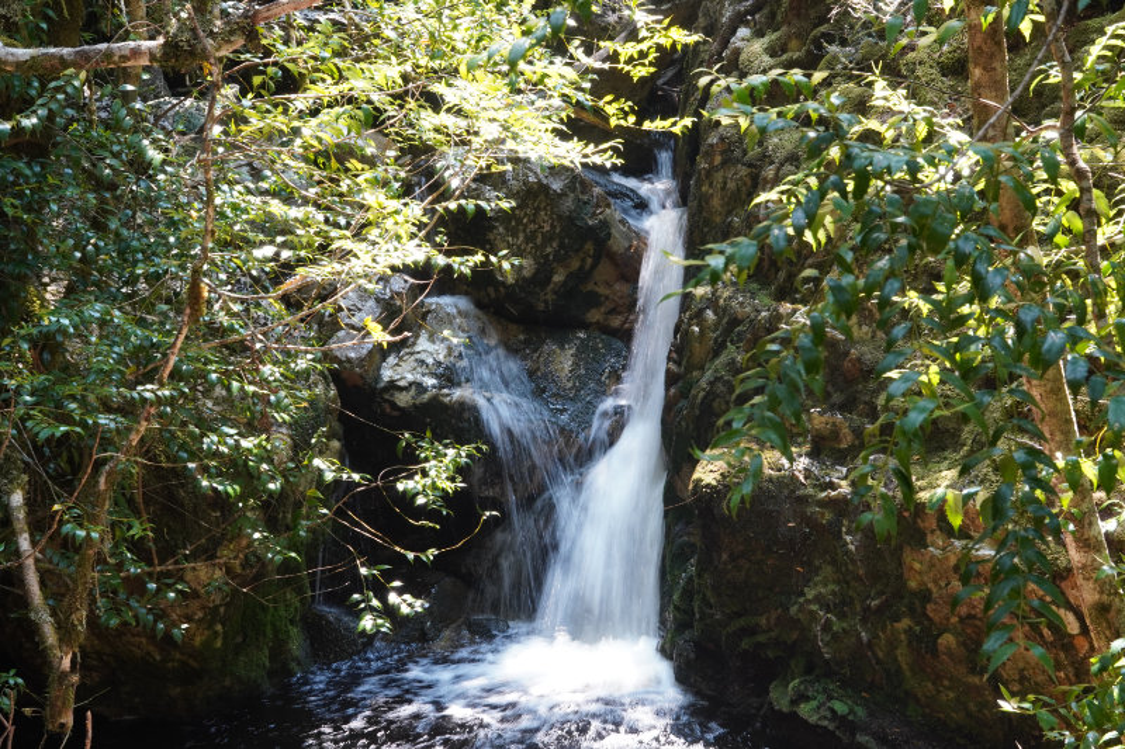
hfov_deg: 25.5
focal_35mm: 80
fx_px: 2484
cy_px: 374
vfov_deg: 17.2
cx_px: 562
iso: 640
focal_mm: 53
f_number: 13
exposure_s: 1/15
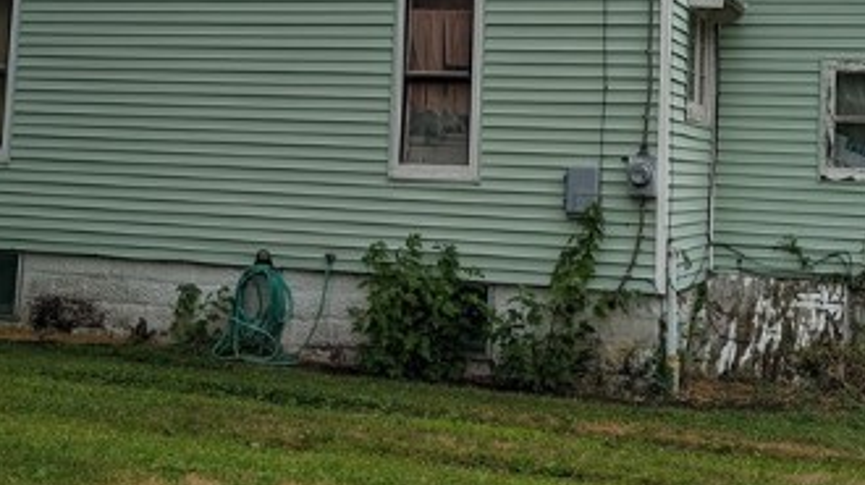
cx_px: 412
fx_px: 1398
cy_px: 29
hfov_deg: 34.4
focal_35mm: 61
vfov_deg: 19.3
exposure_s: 1/1192
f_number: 1.85
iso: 44
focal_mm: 6.81
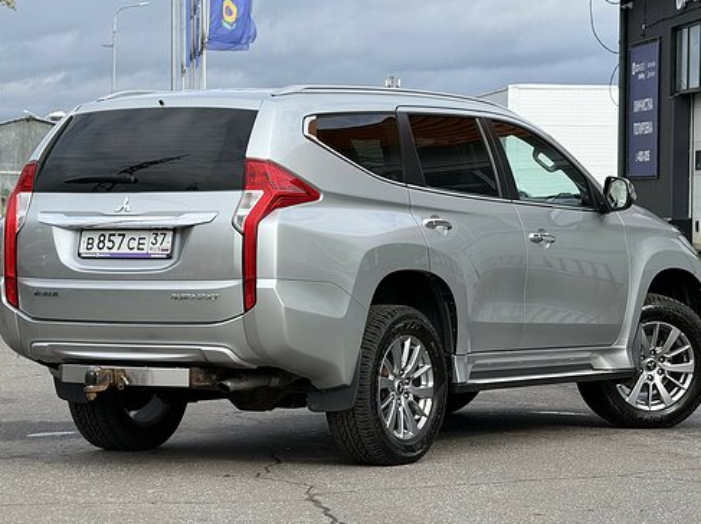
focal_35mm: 135
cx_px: 368
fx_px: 2730
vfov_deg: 11.0
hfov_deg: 14.6
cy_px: 258
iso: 50
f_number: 2.8
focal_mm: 15.66
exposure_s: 1/903
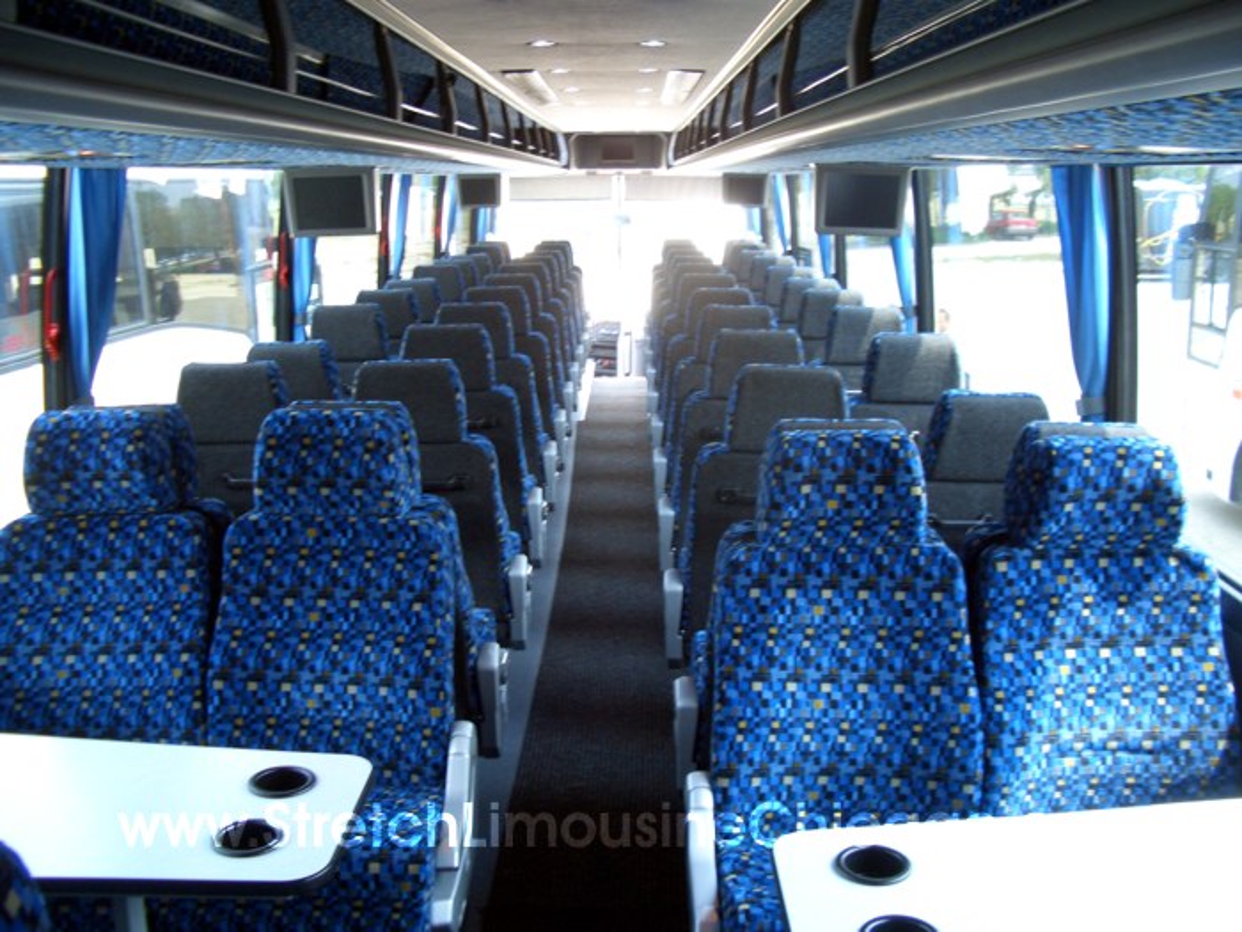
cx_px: 621
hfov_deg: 52.6
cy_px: 466
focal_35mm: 35
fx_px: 1256
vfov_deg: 40.7
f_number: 2.6
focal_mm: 5.8
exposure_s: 1/25
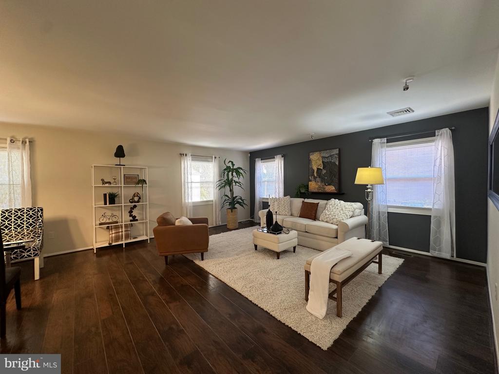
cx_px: 250
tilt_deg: -1.5
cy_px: 187
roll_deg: +0.7
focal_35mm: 14
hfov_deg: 102.1
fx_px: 202
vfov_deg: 85.7
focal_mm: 2.22
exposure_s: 1/60
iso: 250
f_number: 2.2
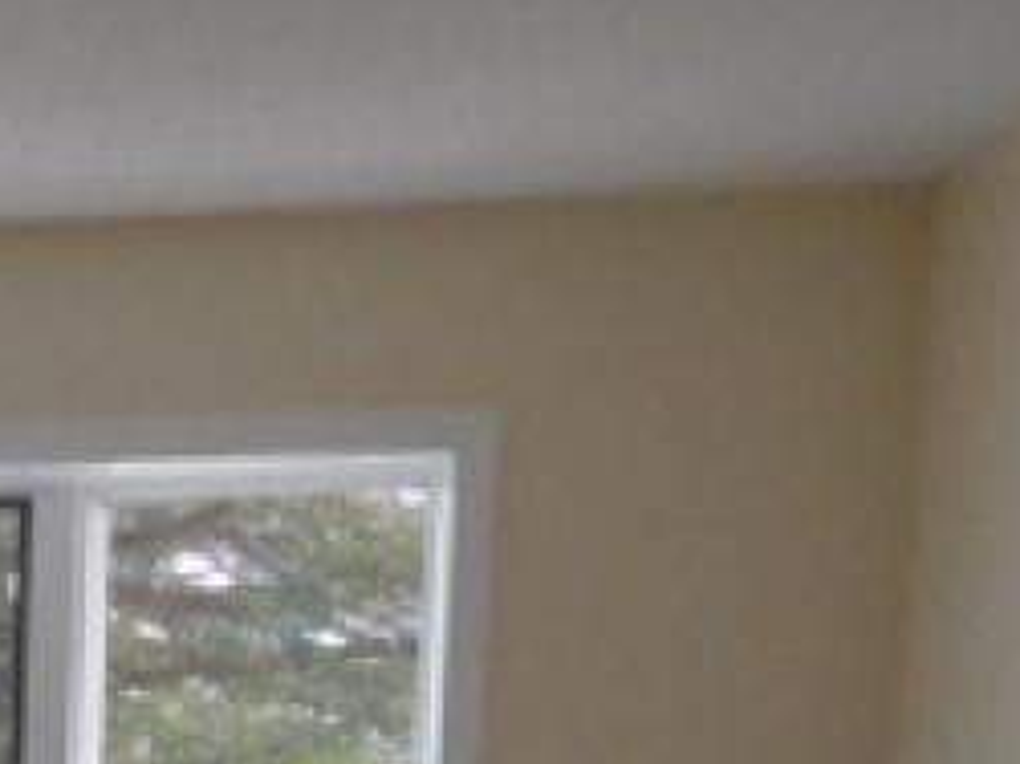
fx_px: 3004
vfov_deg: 12.9
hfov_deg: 17.1
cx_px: -597
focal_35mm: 102
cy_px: 1451
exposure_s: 1/80
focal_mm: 4.5
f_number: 3.4
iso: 125
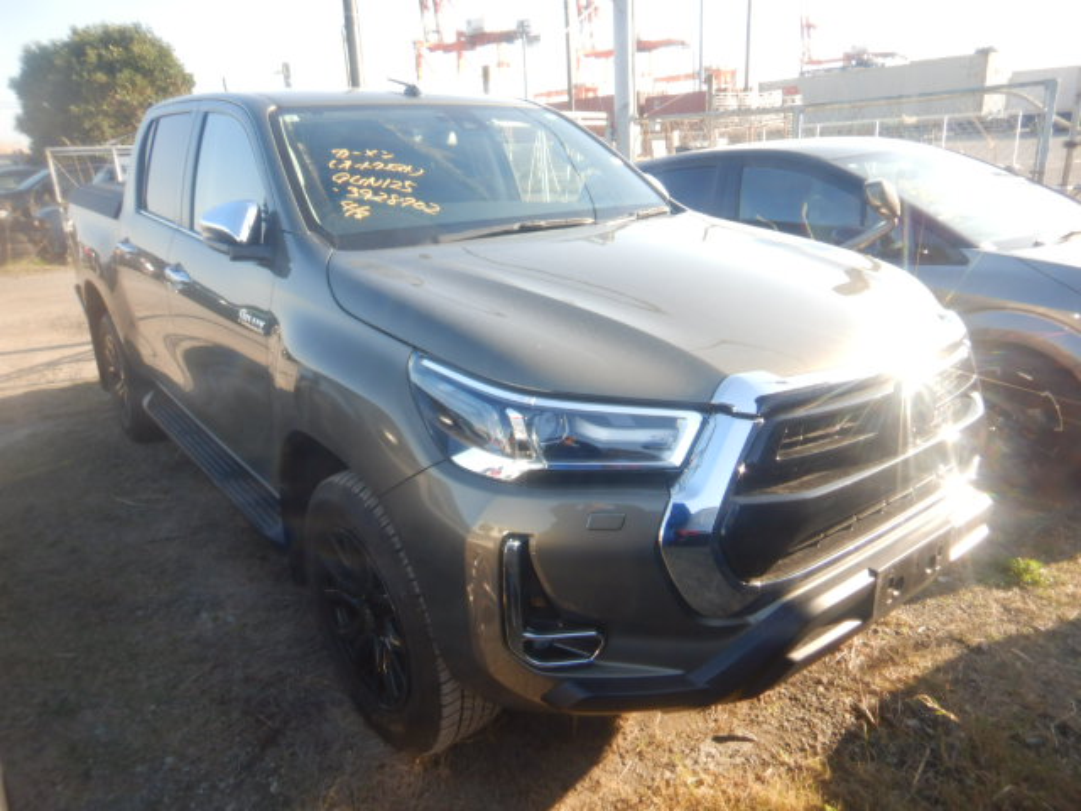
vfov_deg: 56.8
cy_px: 406
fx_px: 749
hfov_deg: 71.6
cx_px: 540
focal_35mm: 24
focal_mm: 4.3
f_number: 2.8
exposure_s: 1/100
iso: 125
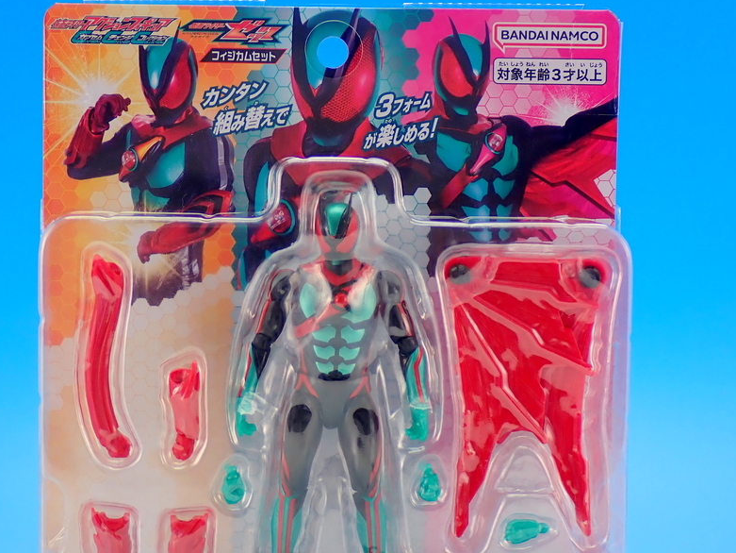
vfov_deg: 19.4
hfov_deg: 25.6
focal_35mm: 76
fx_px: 1616
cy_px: 334
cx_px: 335
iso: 100
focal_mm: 10.35
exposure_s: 1/13
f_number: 3.5
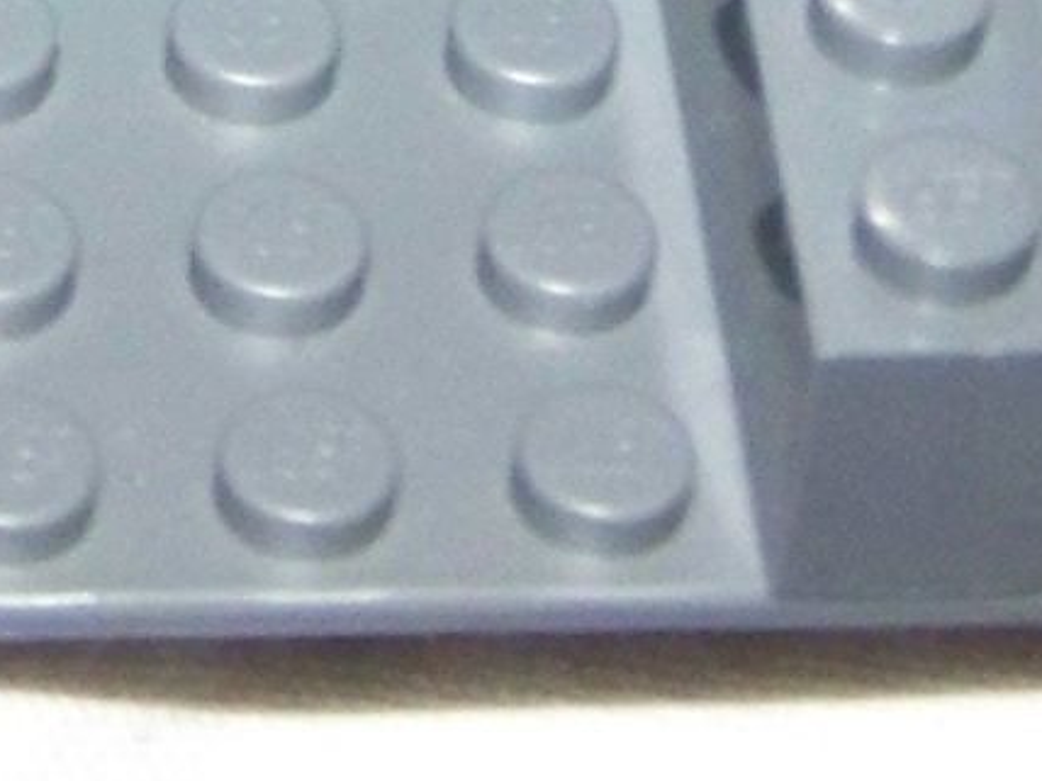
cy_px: -990
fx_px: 6923
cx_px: -185
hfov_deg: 8.5
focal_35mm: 230
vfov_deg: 6.2
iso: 200
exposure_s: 1/30
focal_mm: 6.3
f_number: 2.8
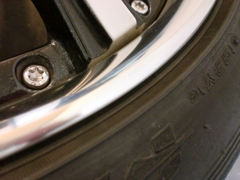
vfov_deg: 40.7
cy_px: 90
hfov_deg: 52.6
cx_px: 120
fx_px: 243
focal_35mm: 35
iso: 400
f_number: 3.1
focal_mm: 6.3
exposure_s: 1/30
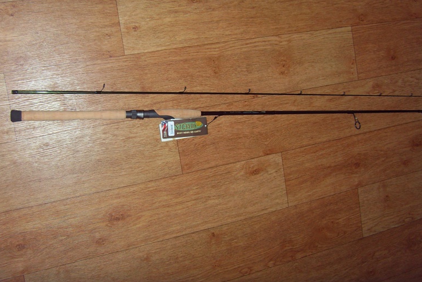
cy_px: 125
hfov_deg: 47.4
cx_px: 210
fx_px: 481
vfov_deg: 32.6
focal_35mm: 41
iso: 100
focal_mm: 6.6
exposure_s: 1/45
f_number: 3.5
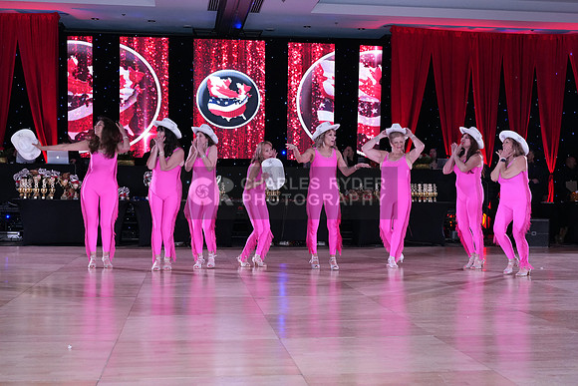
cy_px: 193
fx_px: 739
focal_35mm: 46
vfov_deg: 29.3
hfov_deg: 42.7
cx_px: 289
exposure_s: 1/250
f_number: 5
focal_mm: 46
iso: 2500
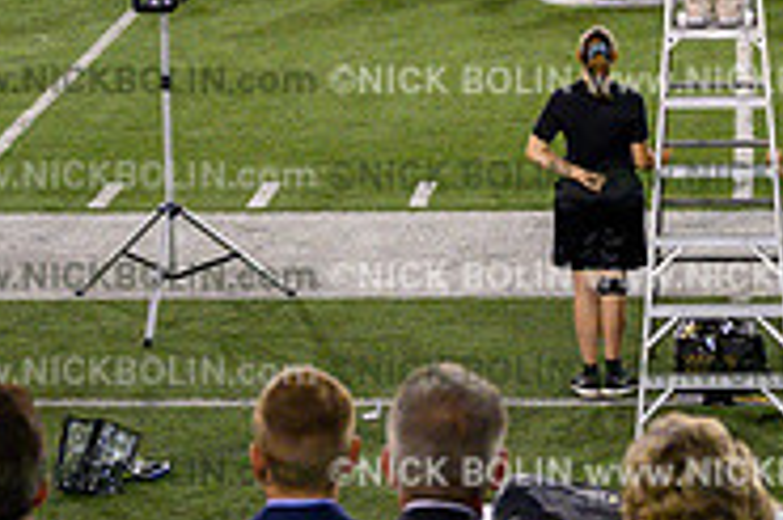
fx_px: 3194
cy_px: -216
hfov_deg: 13.9
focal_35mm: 147
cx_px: 652
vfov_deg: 9.1
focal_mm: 47
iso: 4000
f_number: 4
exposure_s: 1/1000
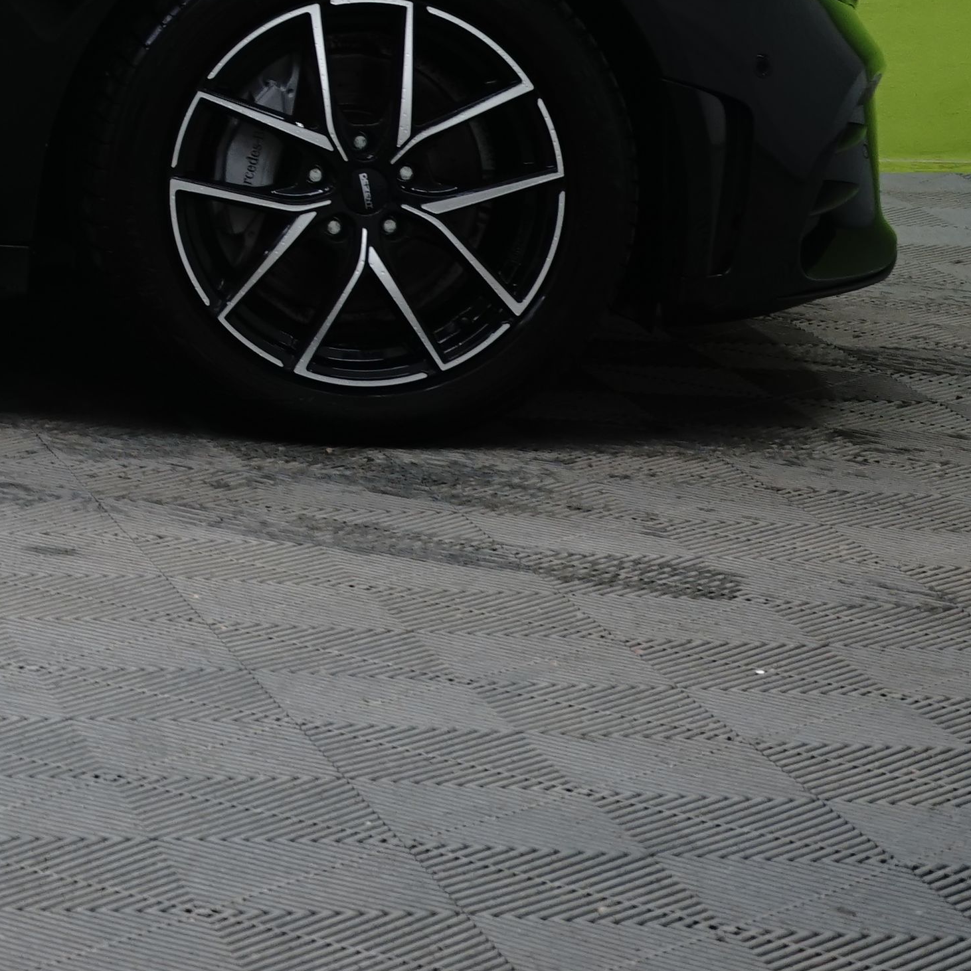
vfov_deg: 11.9
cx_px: -911
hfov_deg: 11.2
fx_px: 4538
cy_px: -296
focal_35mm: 143
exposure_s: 1/6
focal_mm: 41
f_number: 8
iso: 500
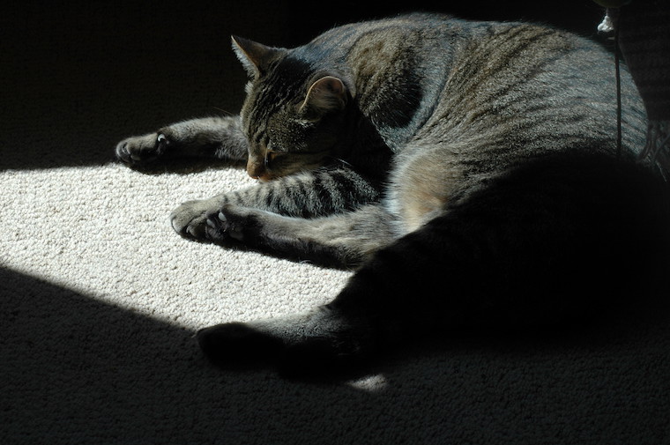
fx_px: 2370
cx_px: 335
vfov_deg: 10.7
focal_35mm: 128
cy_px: 222
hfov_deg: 16.1
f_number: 7.1
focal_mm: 85
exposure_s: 1/200
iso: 200
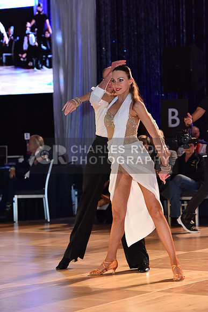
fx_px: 1083
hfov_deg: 11.0
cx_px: 104
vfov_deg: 16.4
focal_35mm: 125
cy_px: 156
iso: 2000
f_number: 4.5
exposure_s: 1/250
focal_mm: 125
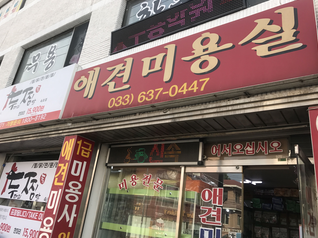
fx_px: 266
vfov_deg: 48.2
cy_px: 121
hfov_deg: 61.6
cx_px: 163
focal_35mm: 29
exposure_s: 1/460
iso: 20
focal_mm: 3.99
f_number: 1.8
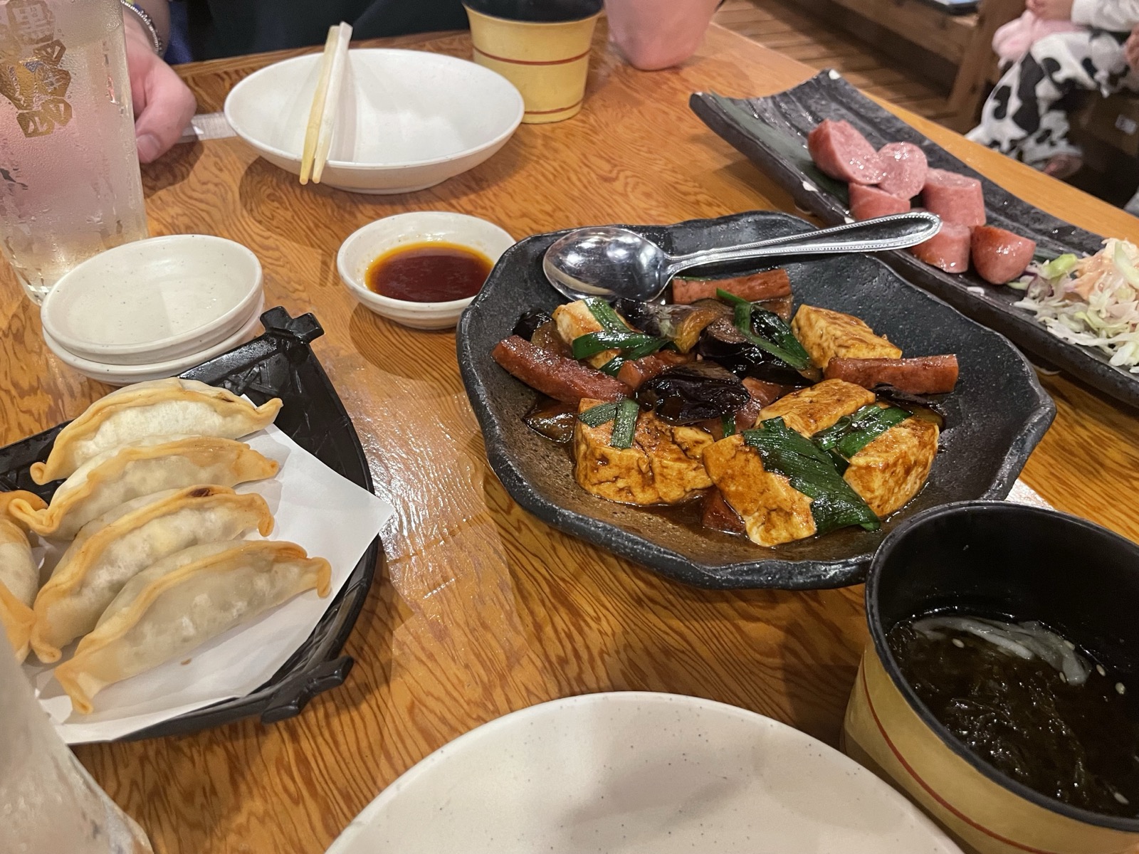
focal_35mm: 26
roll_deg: -4.0
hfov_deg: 67.3
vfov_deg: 53.1
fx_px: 856
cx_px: 570
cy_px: 427
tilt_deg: -40.7
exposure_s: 1/40
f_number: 1.6
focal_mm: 4.2
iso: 400
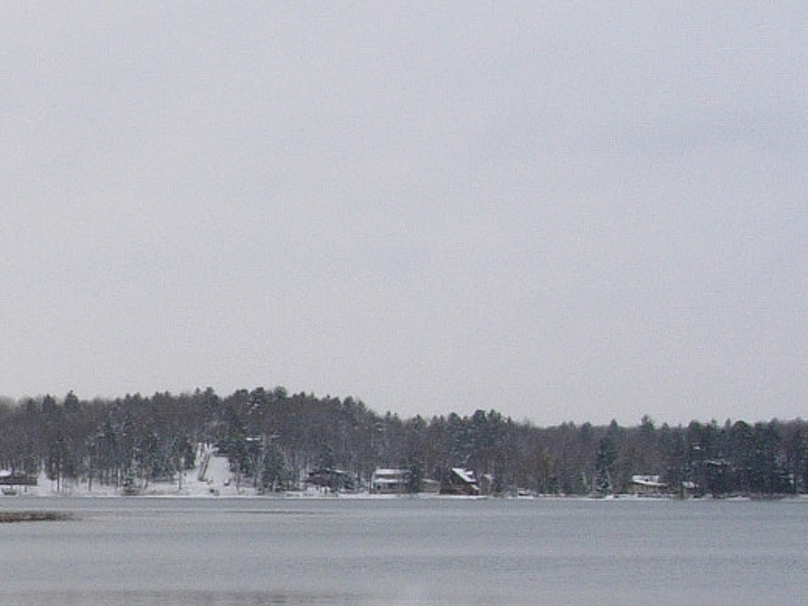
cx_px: -399
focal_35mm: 117
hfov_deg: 15.5
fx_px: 2731
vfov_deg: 12.6
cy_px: 541
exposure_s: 1/373
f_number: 4.8
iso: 64
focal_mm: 7.8
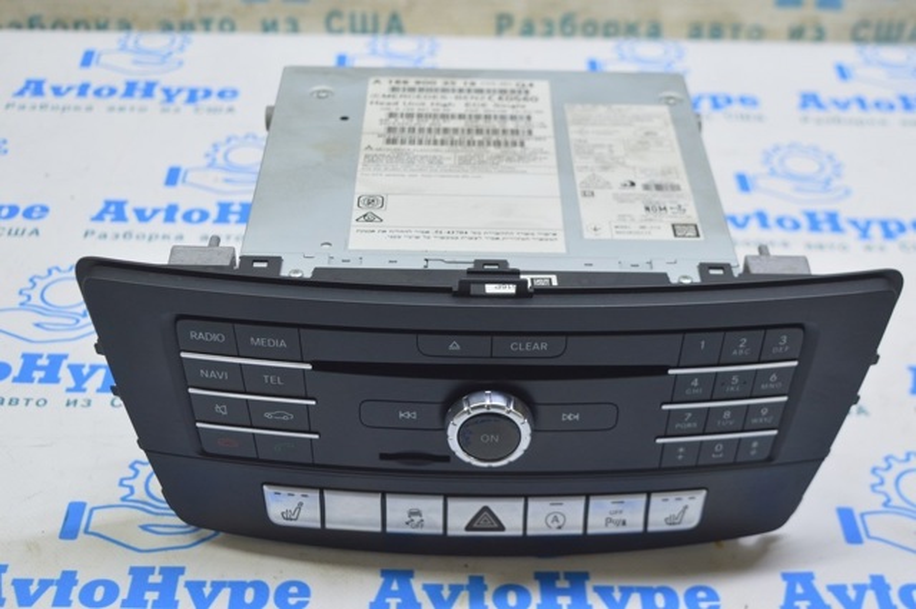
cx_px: 458
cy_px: 304
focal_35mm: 57
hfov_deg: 35.1
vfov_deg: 23.7
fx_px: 1448
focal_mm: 38
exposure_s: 1/20
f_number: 5.6
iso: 400
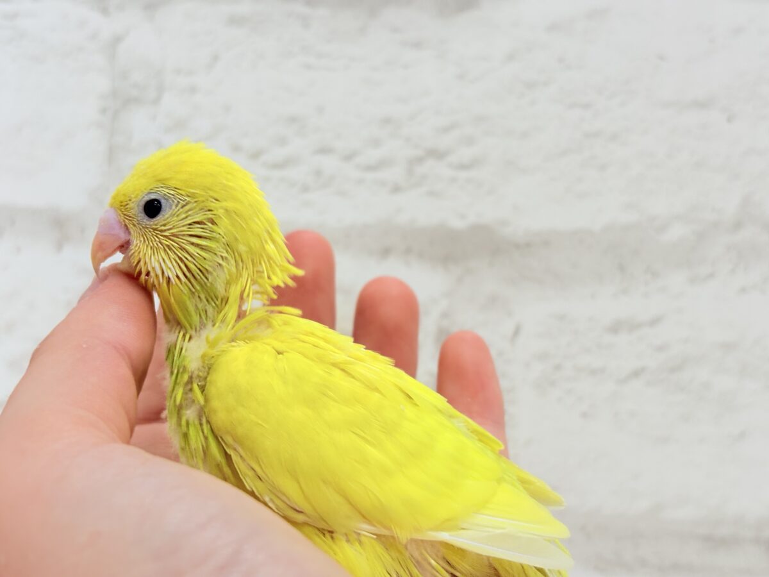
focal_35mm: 52
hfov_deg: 36.8
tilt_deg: -1.9
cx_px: 384
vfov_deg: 28.0
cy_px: 288
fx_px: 1155
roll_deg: -1.8
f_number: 1.6
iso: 64
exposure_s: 1/100
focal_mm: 5.96
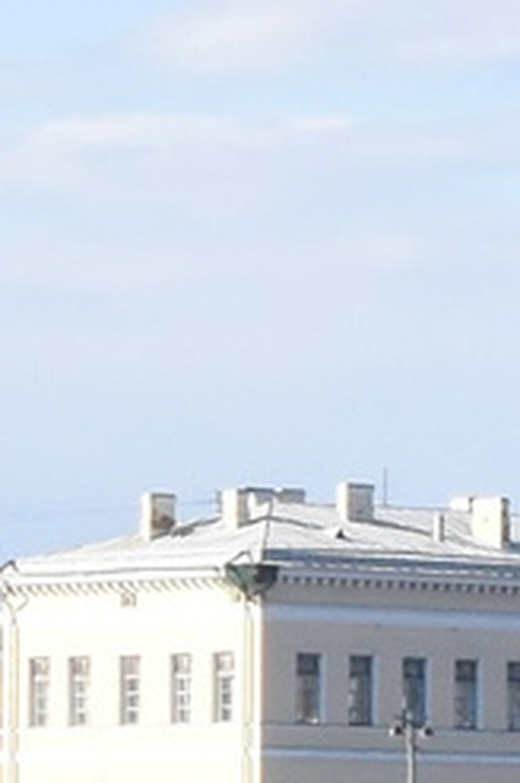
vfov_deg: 5.3
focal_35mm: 389
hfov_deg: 3.5
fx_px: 8456
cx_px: -19
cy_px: 1114
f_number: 13
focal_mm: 25
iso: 800
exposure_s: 1/640
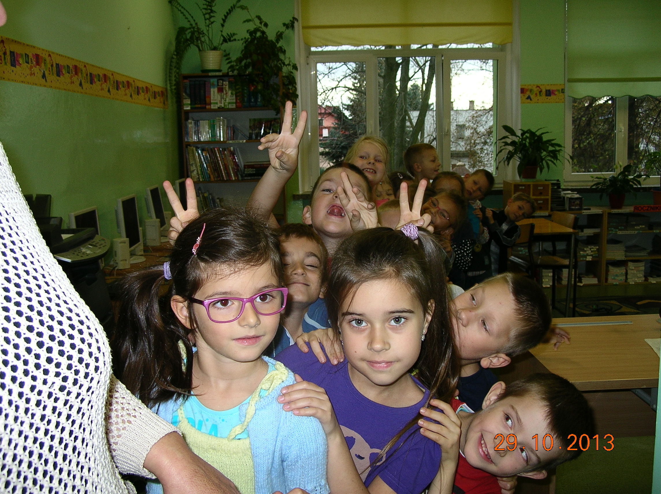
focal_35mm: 36
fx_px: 687
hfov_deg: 51.4
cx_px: 330
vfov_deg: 39.6
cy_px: 247
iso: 50
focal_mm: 6
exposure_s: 1/60.1
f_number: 2.7
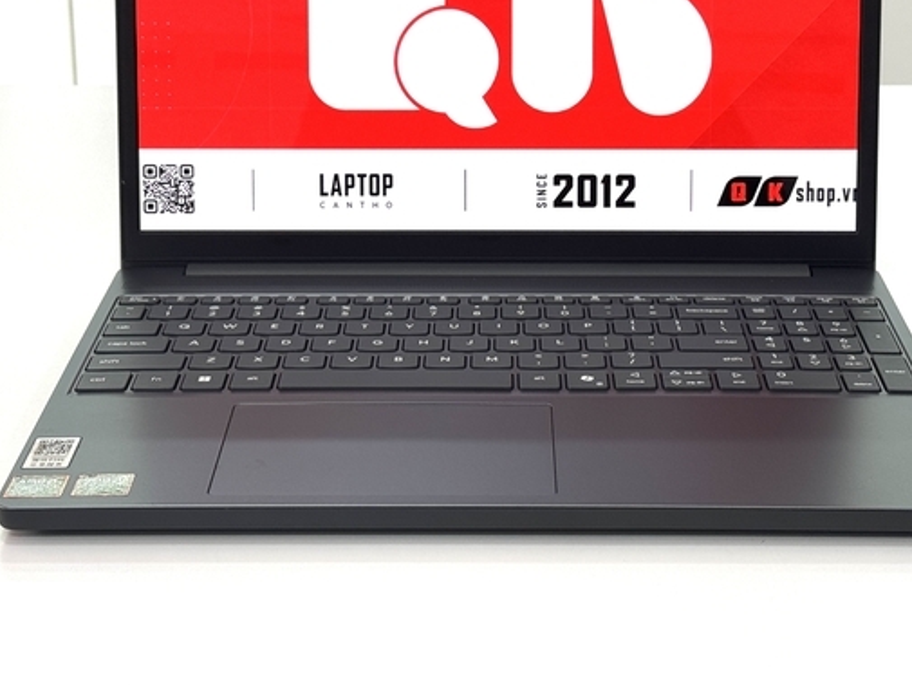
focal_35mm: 76
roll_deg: +0.7
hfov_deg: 25.6
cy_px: 170
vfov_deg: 19.3
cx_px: 506
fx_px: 2003
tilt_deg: -17.0
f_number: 1.78
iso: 64
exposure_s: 1/197
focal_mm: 6.76
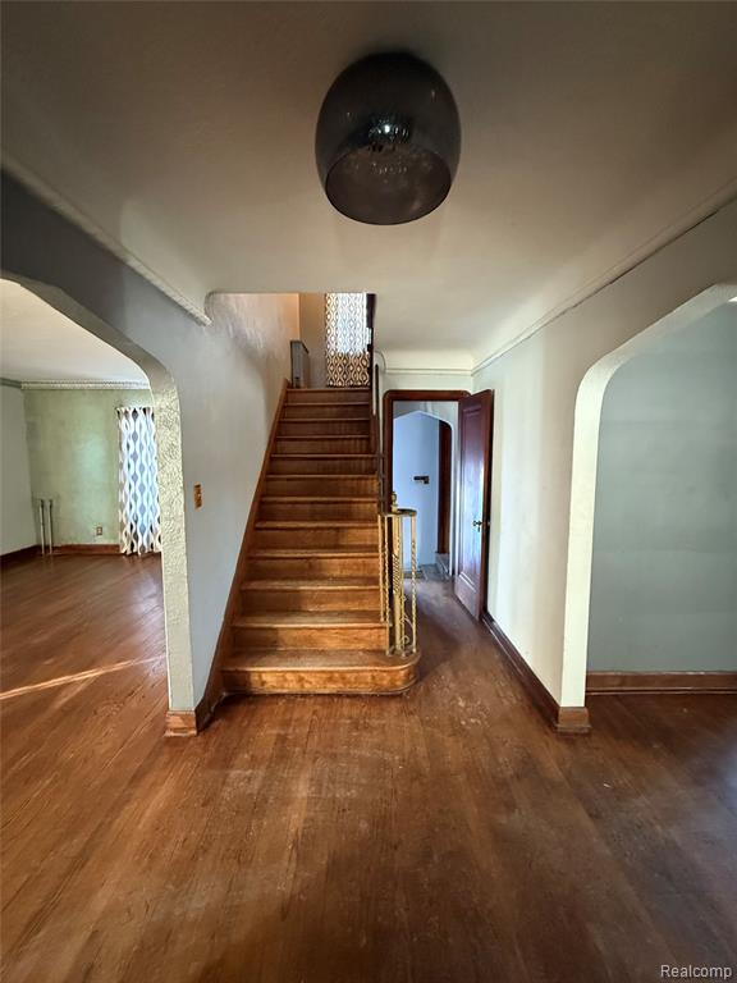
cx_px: 368
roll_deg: +0.3
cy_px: 492
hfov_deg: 85.7
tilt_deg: -5.4
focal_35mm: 14
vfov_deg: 102.1
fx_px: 397
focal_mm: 2.22
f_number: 2.2
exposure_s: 1/52
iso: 1600
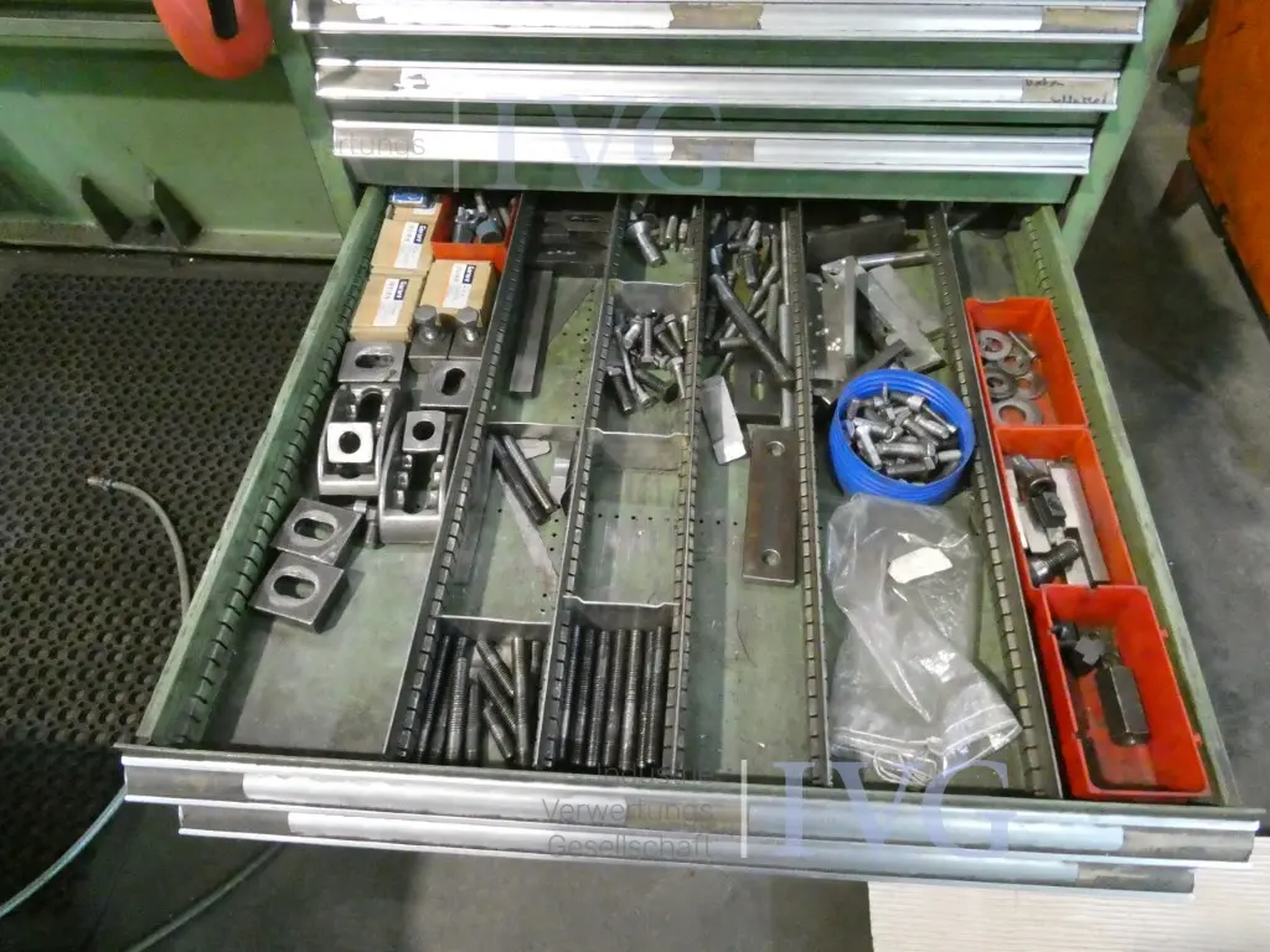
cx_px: 635
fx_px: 881
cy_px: 476
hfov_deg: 71.6
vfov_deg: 56.8
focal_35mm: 24
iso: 2500
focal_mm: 4.3
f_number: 3.3
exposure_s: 1/125
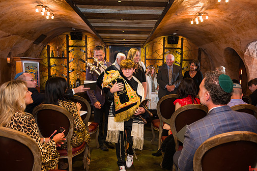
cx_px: 138
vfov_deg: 46.3
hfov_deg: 65.4
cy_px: 94
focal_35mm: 28
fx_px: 200
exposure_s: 1/200
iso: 1250
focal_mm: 24
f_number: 3.2
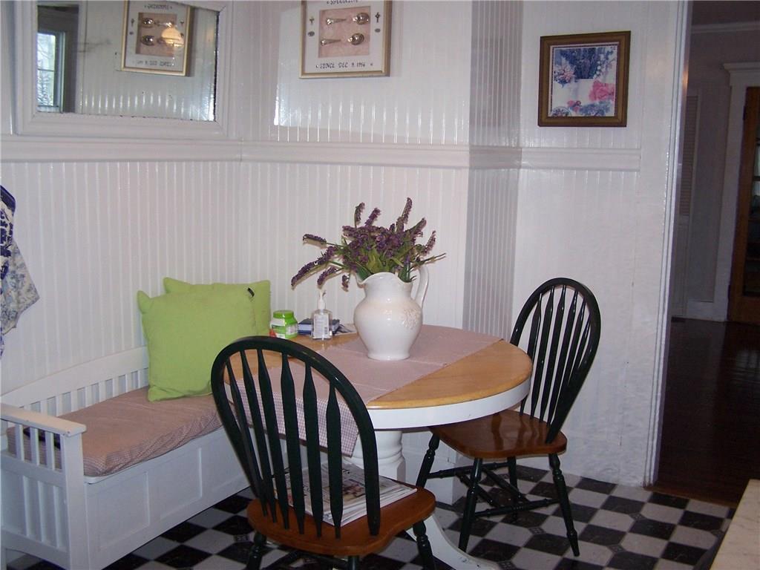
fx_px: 834
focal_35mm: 38
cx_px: 380
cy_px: 285
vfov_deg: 37.7
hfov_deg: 49.0
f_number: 2.8
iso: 140
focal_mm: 6.3
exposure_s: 1/60
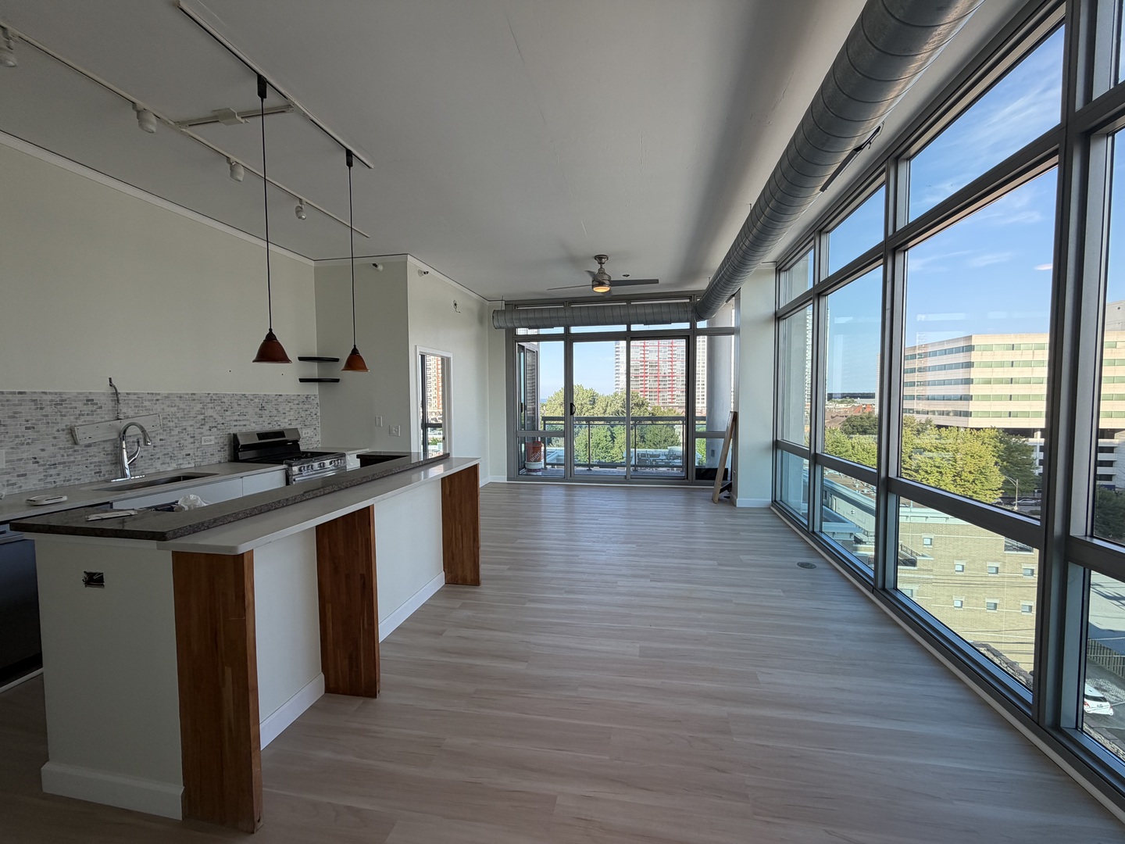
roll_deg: +0.2
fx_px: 455
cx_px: 562
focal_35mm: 14
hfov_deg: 102.1
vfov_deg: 85.7
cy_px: 422
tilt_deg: -3.1
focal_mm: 2.22
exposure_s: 1/210
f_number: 2.2
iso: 40
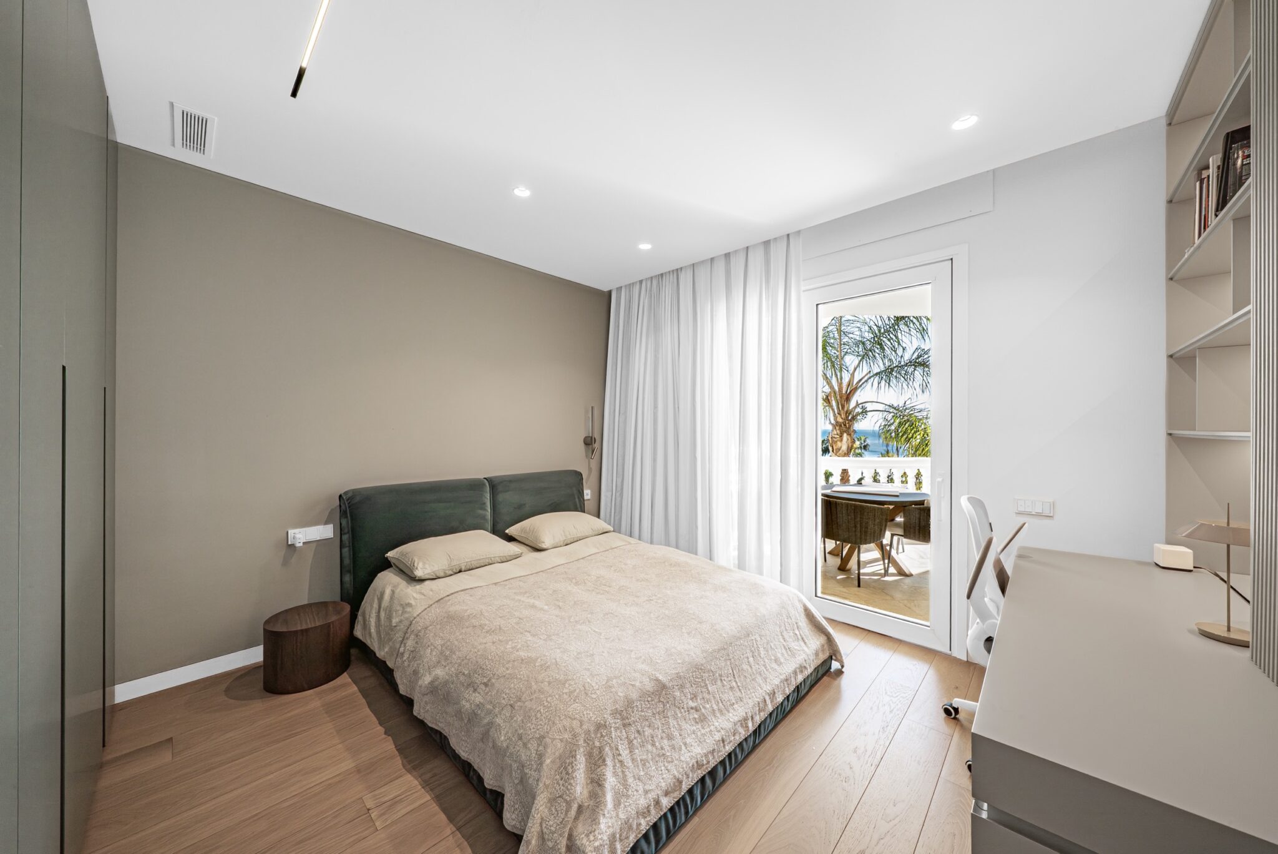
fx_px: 426
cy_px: 427
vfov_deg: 90.1
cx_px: 639
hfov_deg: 112.6
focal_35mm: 12
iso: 100
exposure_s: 1/10
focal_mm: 12
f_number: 16
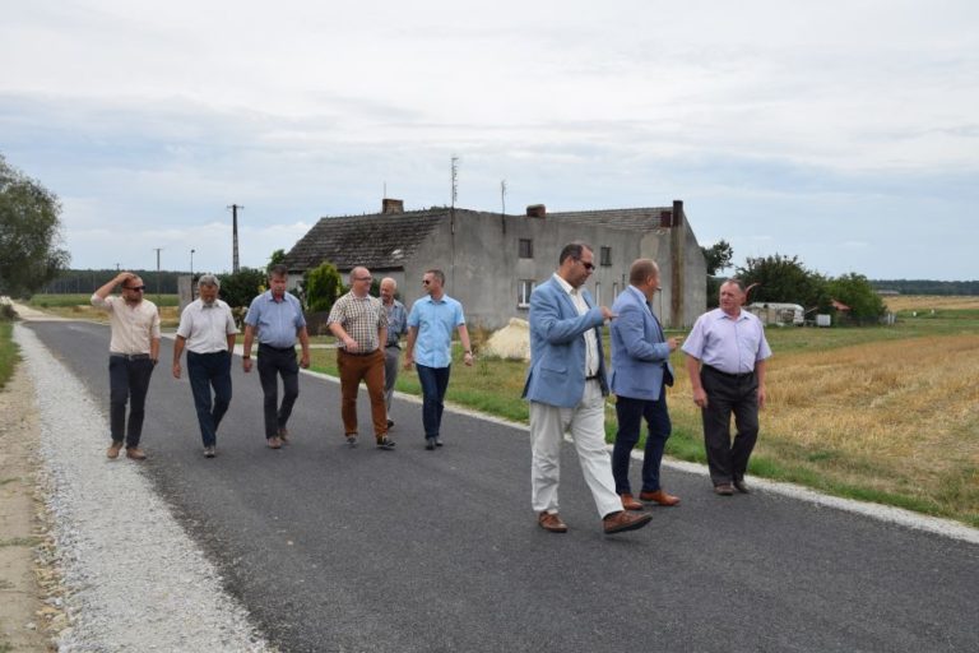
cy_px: 326
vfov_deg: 35.5
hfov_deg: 51.3
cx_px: 490
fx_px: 1020
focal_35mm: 38
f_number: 9
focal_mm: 25
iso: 200
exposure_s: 1/320
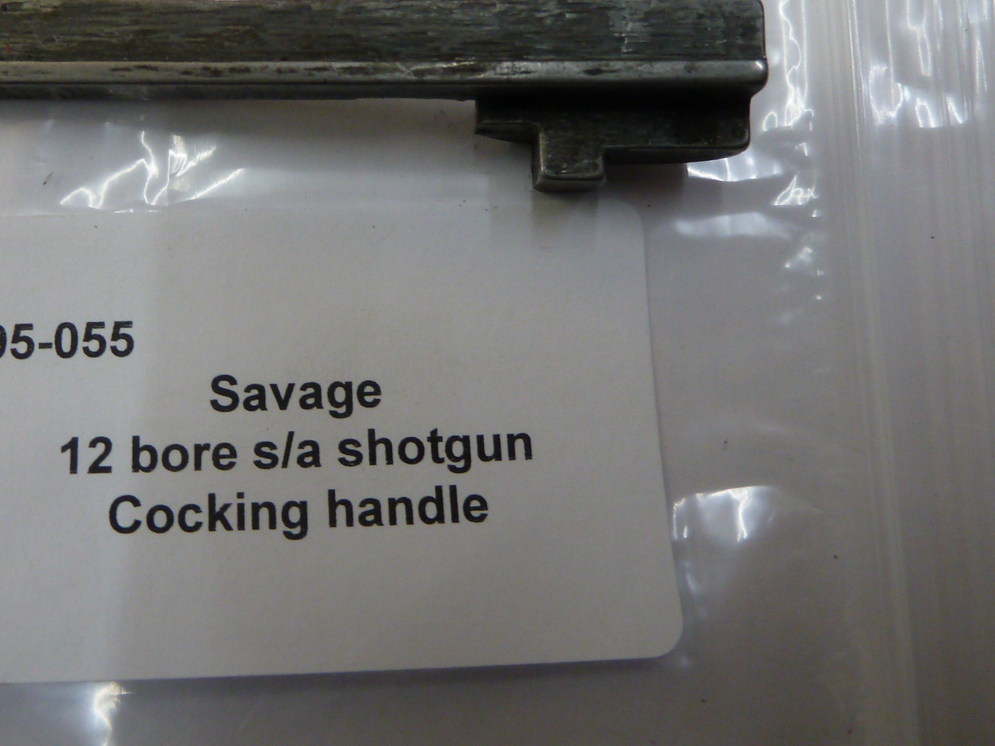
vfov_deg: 38.0
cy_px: 219
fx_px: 1063
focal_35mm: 37
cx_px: 301
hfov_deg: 48.9
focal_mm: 4.1
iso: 200
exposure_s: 1/30
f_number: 3.3
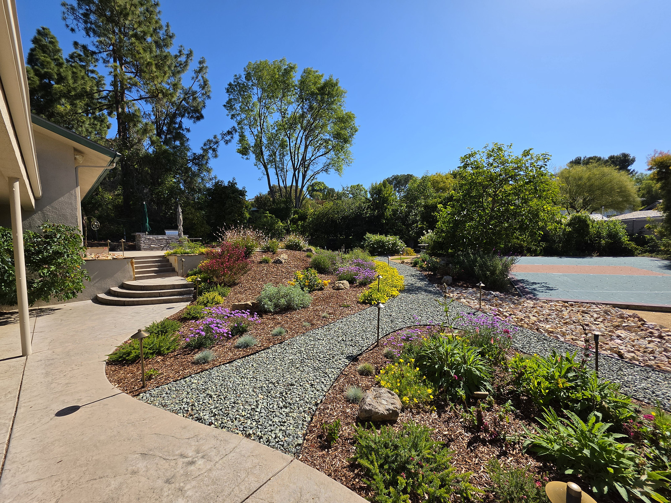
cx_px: 336
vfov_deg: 89.9
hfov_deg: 106.2
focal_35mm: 13
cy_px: 252
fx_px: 252
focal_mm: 2.2
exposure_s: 1/2000
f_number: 1.9
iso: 32
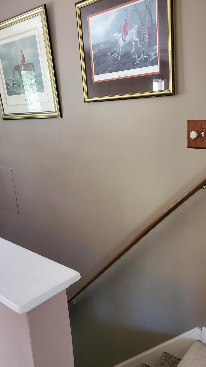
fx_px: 282
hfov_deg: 39.7
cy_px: 187
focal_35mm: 29
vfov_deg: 66.1
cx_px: 136
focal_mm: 4.3
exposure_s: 1/40
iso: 500
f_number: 1.5
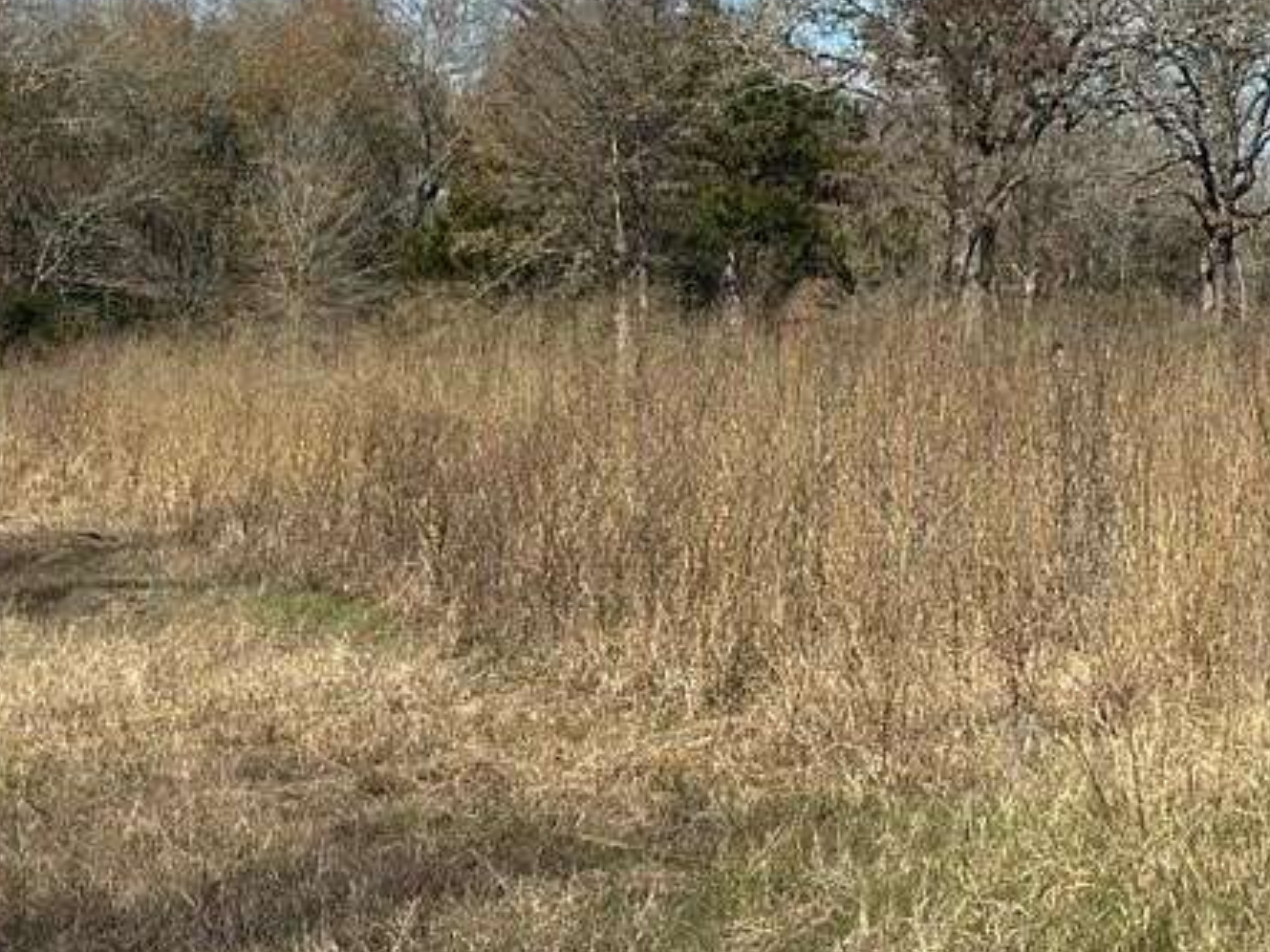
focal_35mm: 111
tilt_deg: +6.6
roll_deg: -1.7
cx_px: 1293
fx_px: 4071
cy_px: -46
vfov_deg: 13.1
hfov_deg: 17.3
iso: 100
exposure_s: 1/7092
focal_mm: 6.86
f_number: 1.78
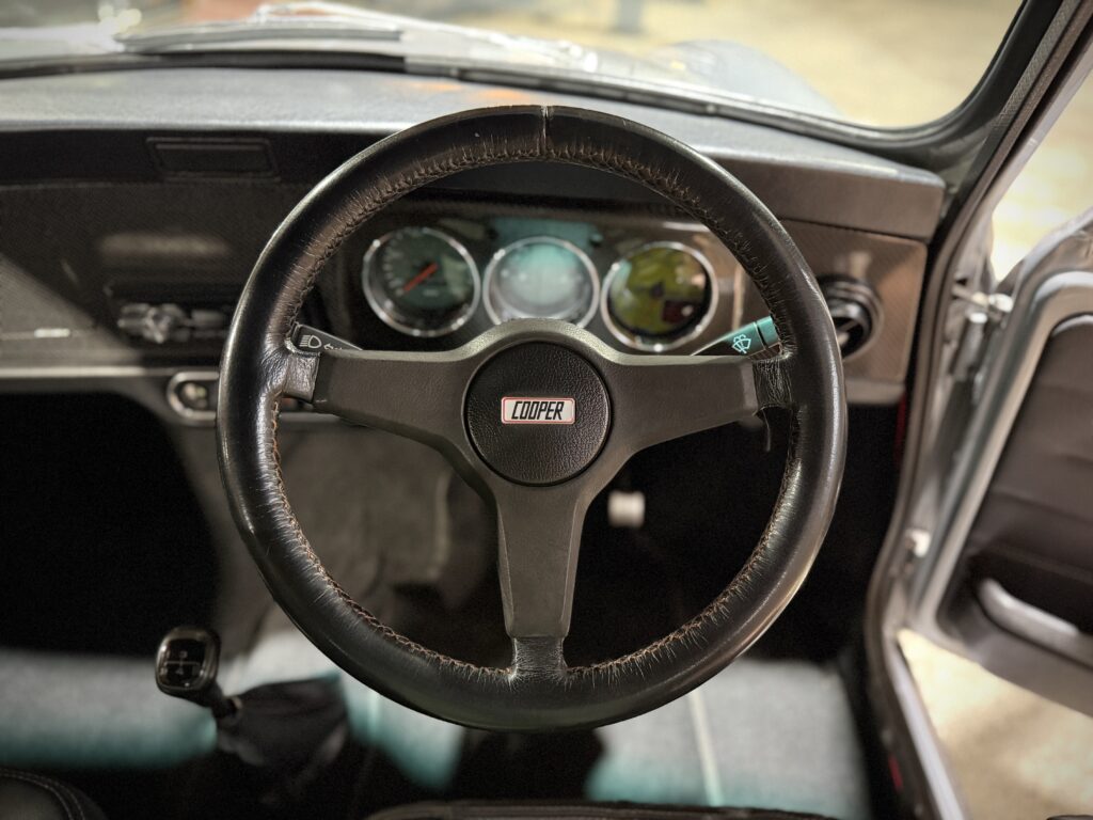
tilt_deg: -38.4
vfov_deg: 56.8
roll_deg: -0.3
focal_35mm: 24
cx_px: 546
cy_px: 410
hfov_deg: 71.6
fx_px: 758
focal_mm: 6.76
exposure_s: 1/25
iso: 1000
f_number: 1.78
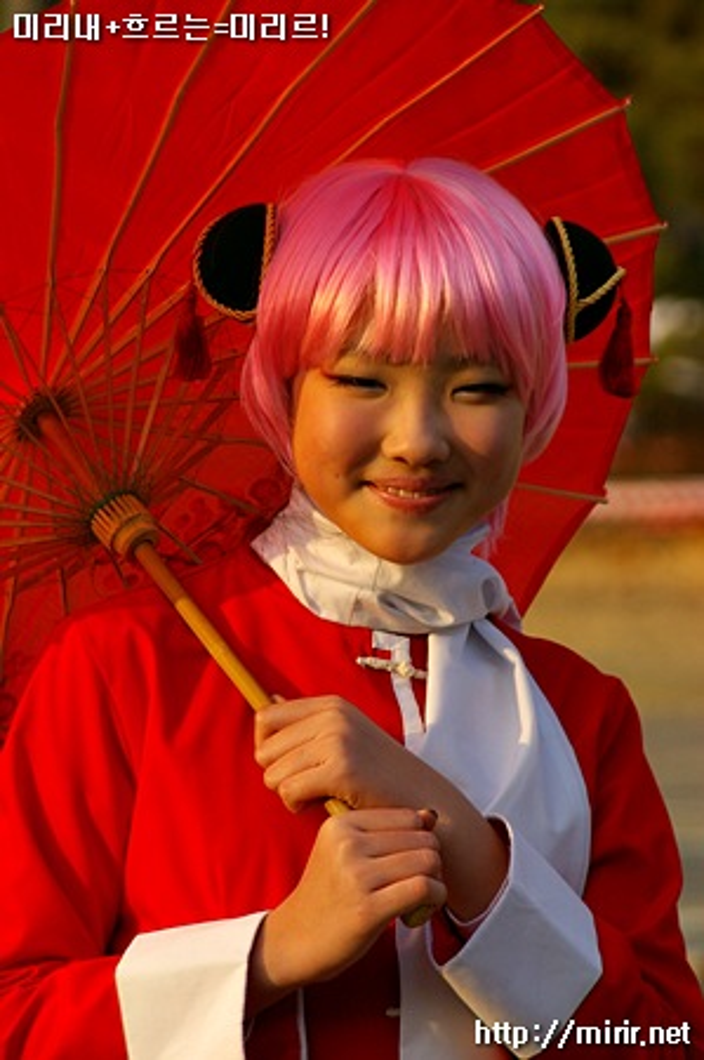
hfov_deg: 4.8
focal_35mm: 285
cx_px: 352
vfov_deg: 7.2
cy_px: 530
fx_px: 8379
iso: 200
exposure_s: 1/500
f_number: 6.7
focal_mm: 190
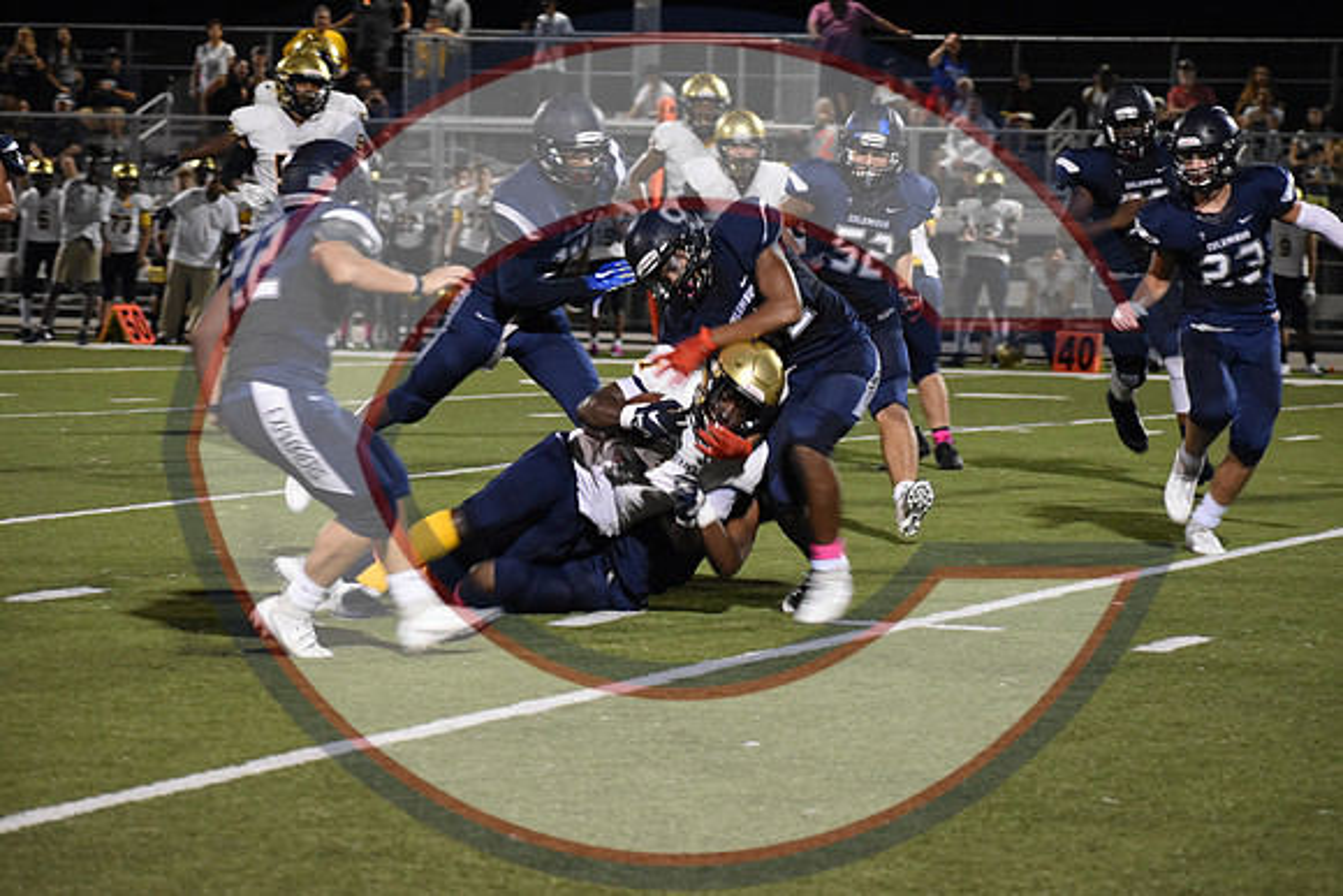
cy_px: 448
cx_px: 672
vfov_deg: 8.3
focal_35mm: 165
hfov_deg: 12.4
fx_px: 6157
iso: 3200
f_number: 4.8
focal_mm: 110
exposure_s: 1/125
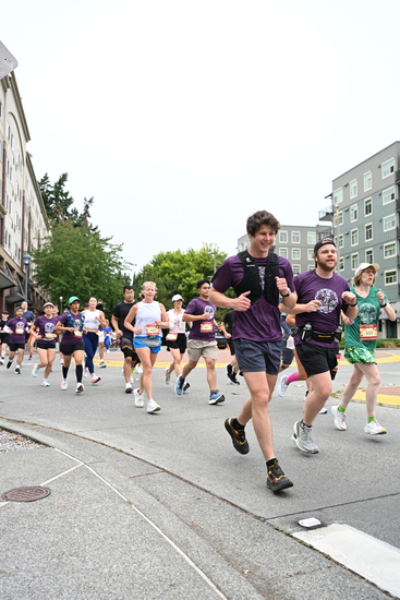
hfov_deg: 41.7
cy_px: 300
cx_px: 200
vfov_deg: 59.5
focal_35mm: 32
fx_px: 525
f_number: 4
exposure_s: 1/800
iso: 1600
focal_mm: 31.5
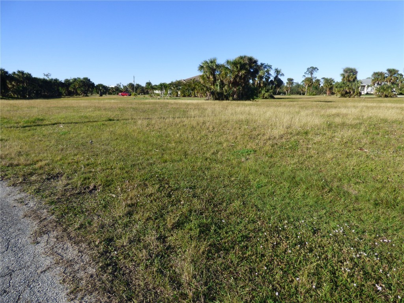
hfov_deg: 79.0
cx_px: 202
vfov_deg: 63.4
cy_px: 152
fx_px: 245
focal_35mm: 21
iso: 100
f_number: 2.8
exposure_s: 1/1300
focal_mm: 3.61
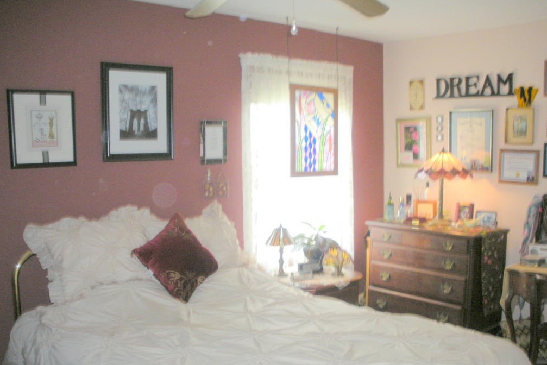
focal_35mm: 37
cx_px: 273
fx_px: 562
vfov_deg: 35.9
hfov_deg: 51.9
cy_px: 202
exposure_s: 1/31.3
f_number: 3.5
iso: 200
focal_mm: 6.3
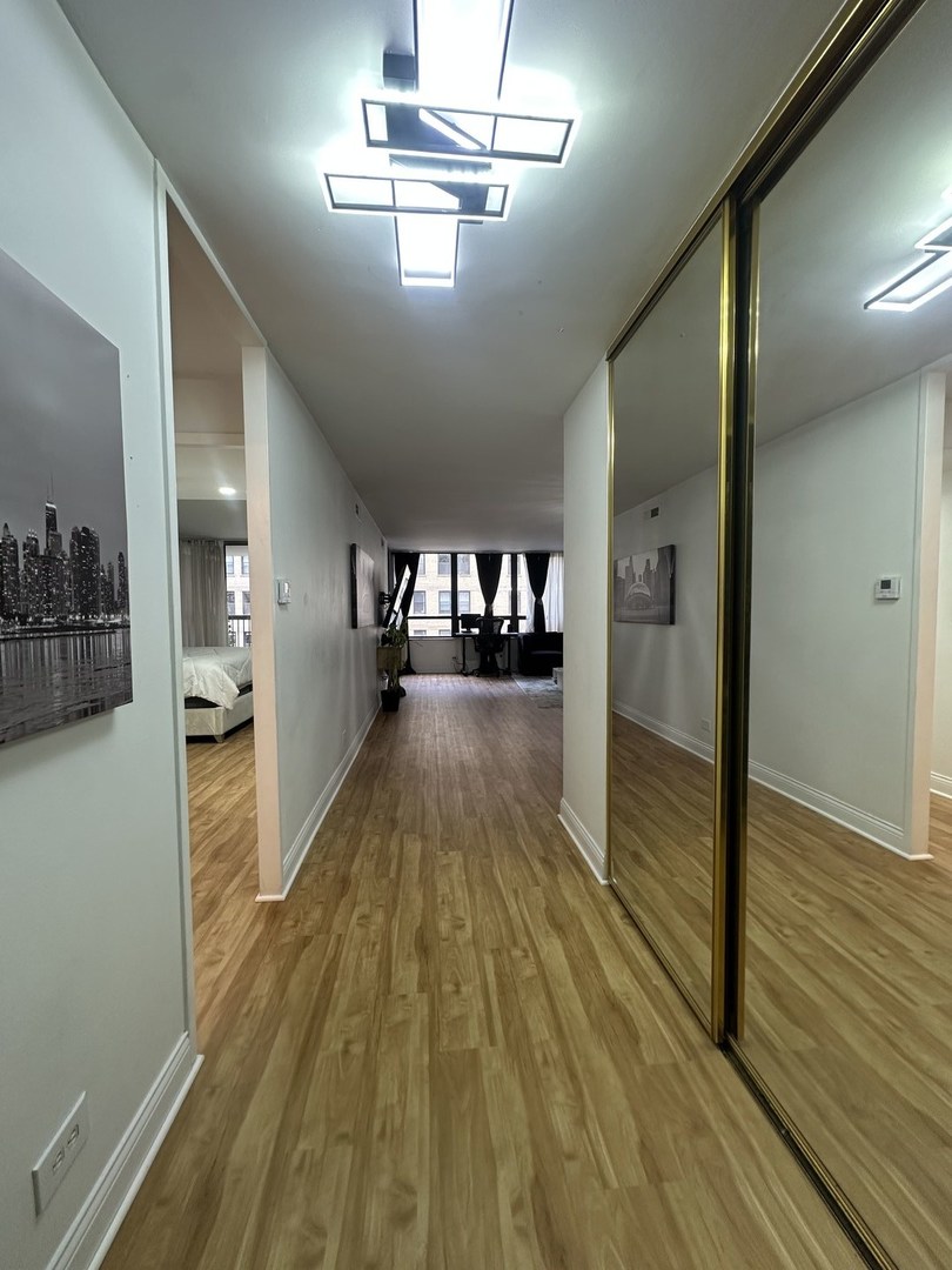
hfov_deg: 85.7
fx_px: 513
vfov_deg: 102.1
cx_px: 476
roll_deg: +1.8
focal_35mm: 14
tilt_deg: -1.9
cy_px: 635
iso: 160
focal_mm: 2.22
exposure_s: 1/60
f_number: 2.2
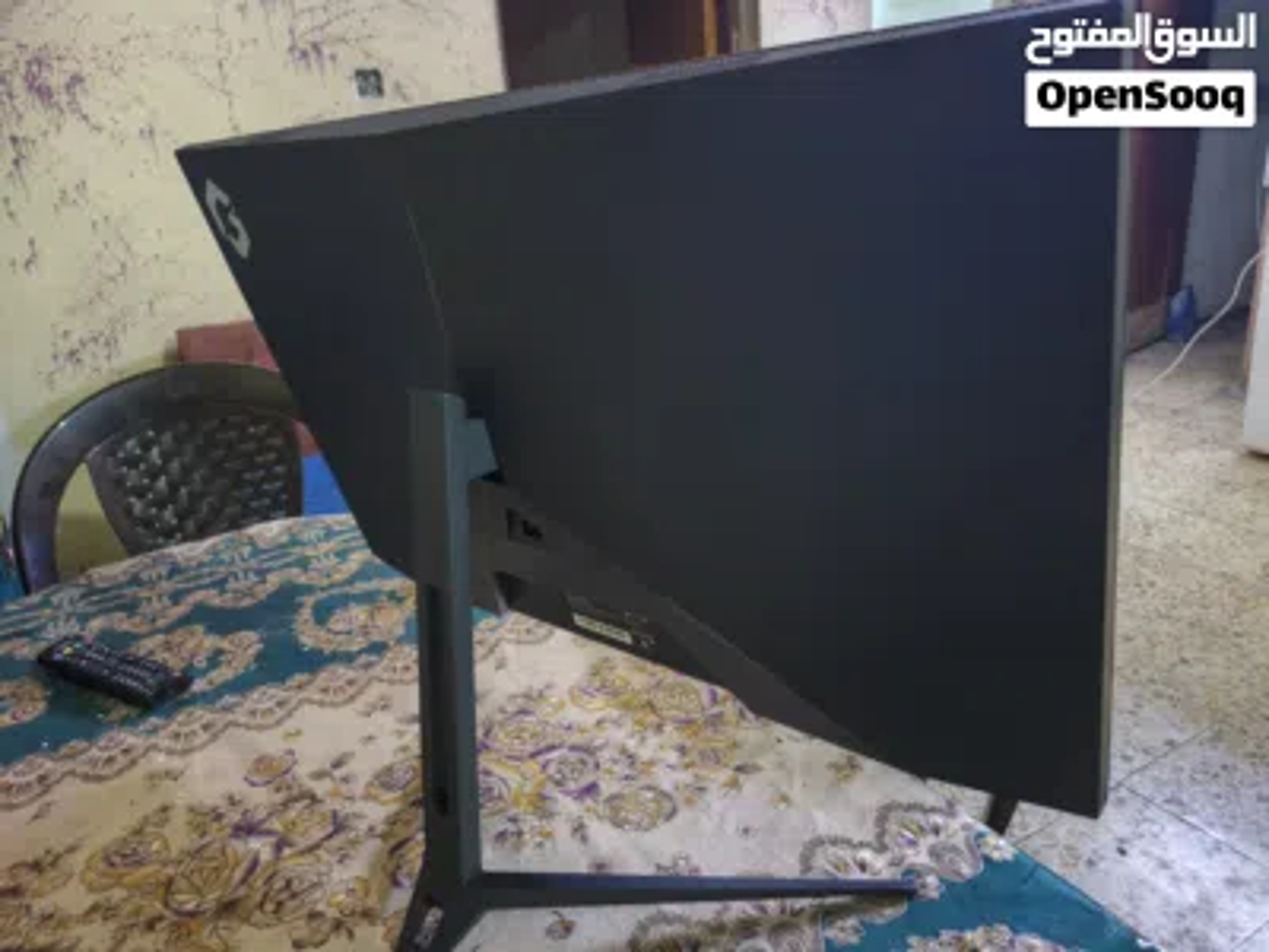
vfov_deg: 58.9
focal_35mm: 23
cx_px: 634
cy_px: 476
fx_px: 843
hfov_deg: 73.9
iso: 2012
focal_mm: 5.56
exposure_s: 1/33.3
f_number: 1.8
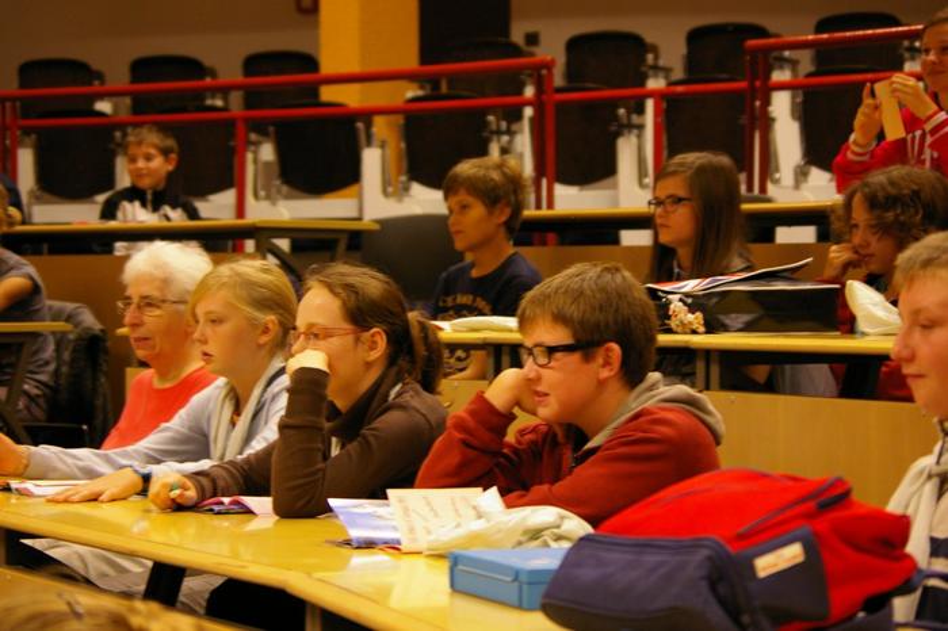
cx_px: 474
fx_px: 2685
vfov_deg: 13.4
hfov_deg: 20.0
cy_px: 316
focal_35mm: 102
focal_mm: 68
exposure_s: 1/20
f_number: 4.5
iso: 800
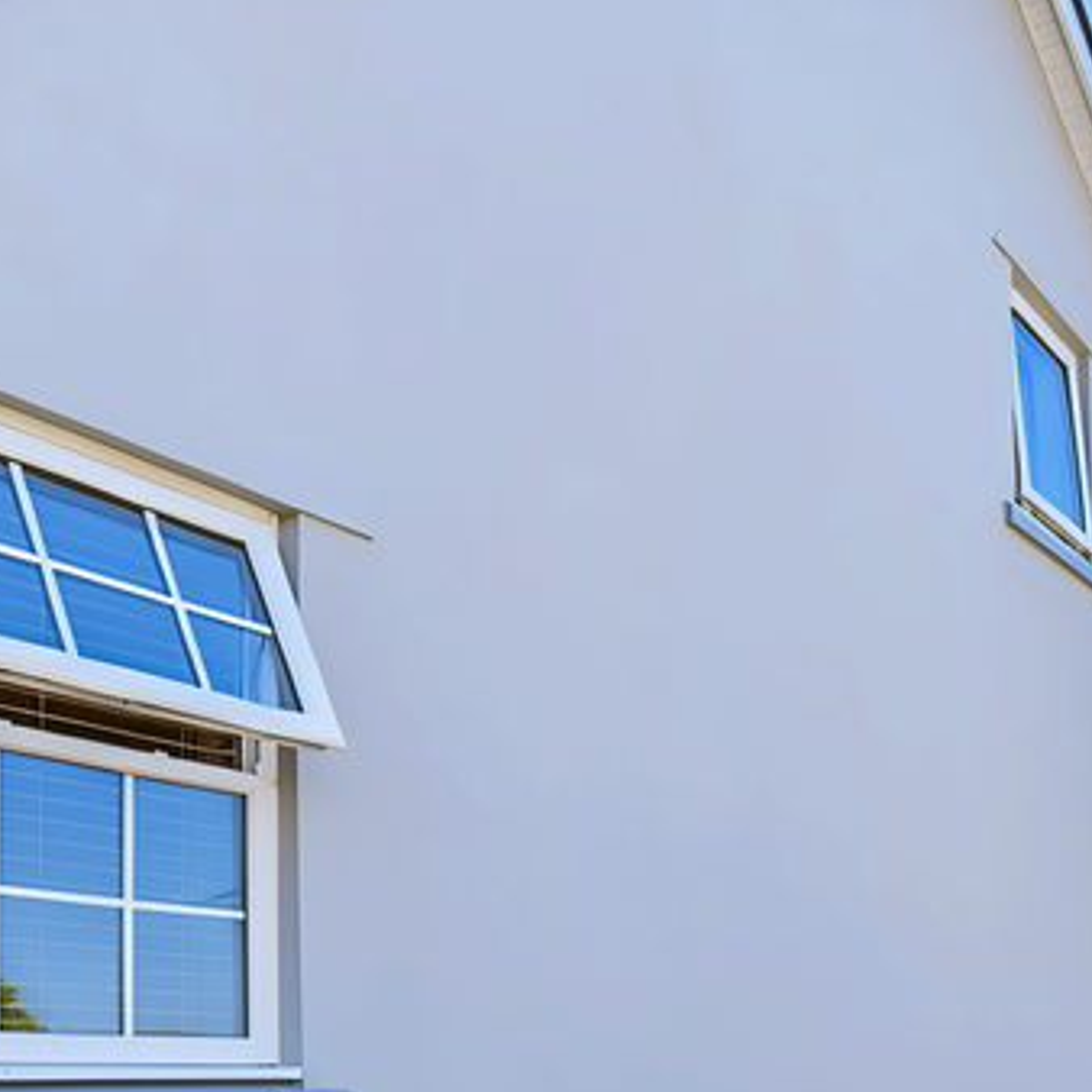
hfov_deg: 37.9
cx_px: 1215
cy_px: 1074
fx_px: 1285
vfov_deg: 40.7
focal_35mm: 36
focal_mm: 14
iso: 250
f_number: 13
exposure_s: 1/640
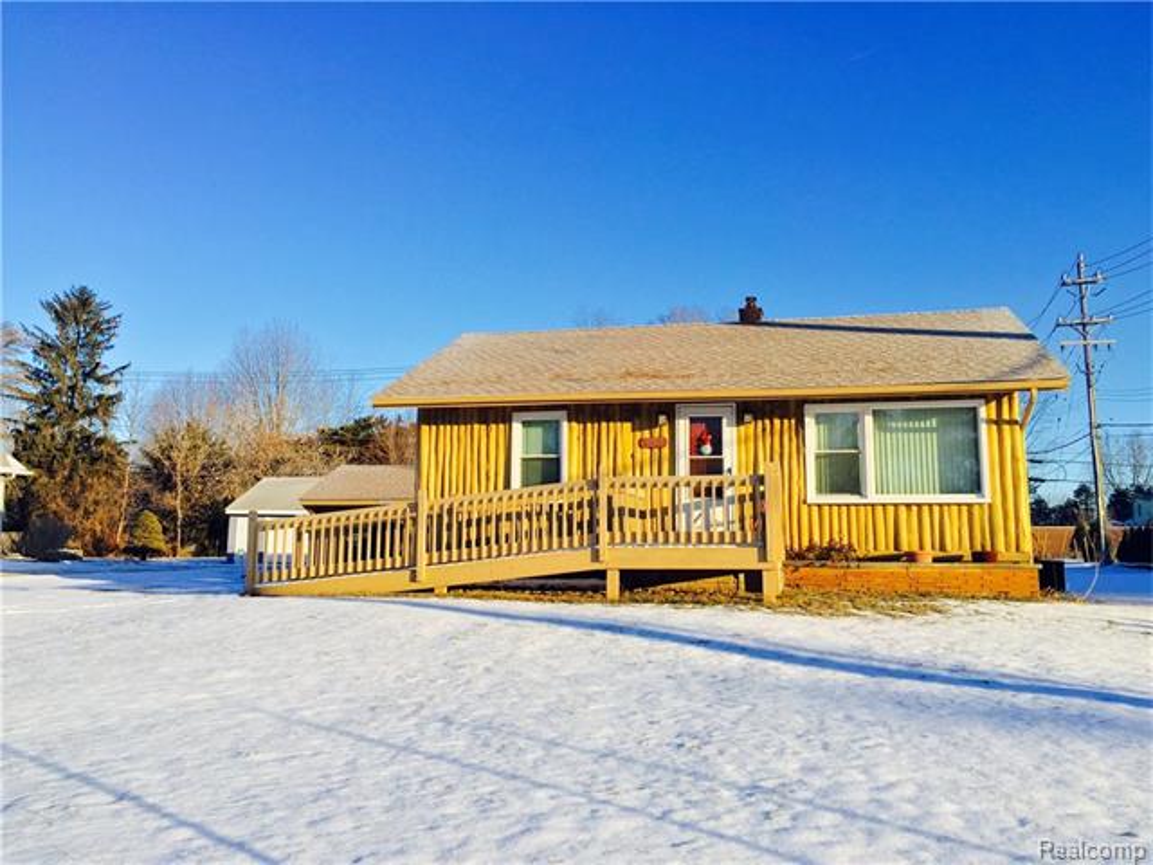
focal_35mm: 29
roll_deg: -0.5
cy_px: 432
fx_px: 966
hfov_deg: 61.7
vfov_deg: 48.2
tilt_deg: +7.2
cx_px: 576
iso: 32
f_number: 2.2
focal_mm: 4.15
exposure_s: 1/1276
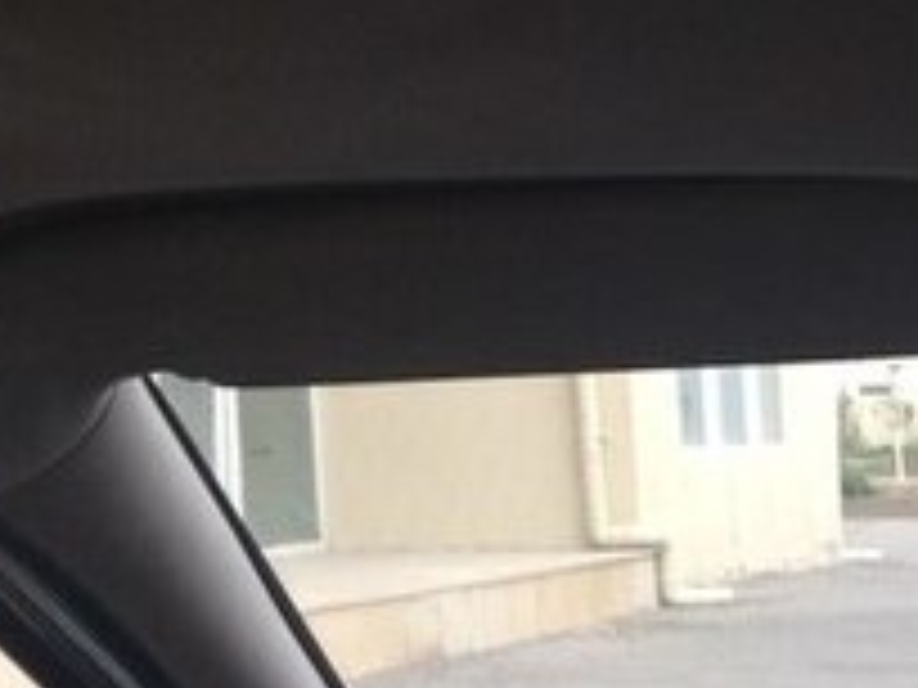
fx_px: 2493
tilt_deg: -12.9
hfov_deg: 18.6
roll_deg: +1.2
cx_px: 1346
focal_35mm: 94
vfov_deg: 14.7
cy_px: 1019
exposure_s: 1/100
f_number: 2.2
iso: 50
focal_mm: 4.15
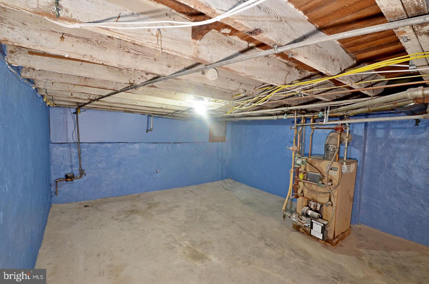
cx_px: 214
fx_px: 178
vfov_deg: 77.0
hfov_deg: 100.5
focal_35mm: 15
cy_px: 142
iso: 320
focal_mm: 10
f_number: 9
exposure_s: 1/2
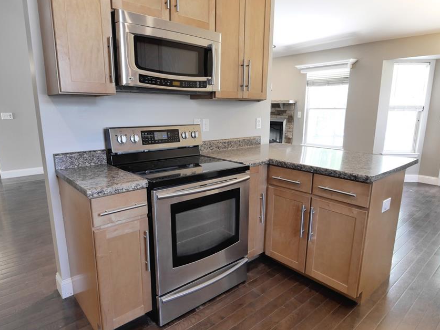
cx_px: 222
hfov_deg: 76.4
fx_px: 280
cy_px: 171
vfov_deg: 61.1
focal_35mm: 22
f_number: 4
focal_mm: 9
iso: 800
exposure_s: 1/15
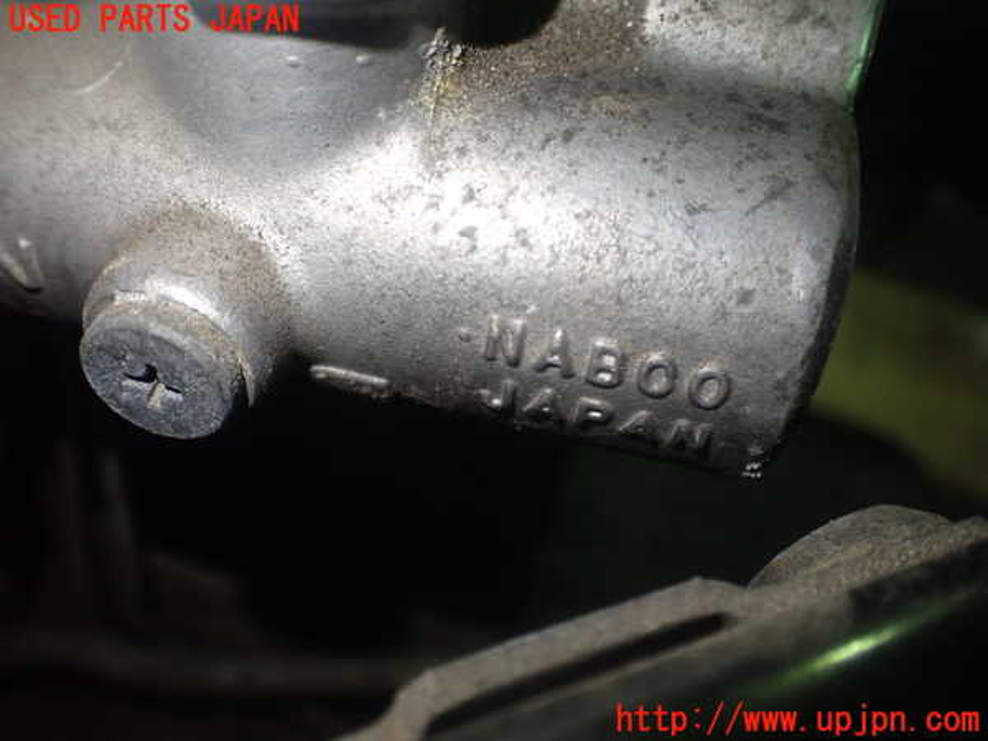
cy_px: 370
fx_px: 856
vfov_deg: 46.8
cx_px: 494
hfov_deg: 60.0
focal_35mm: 30
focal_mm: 5.4
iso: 400
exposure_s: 1/125
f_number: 2.3
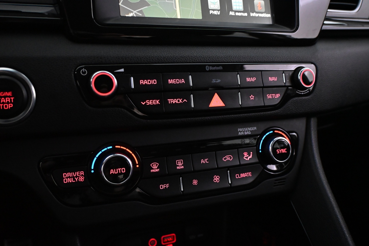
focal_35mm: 31
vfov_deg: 42.6
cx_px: 184
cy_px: 123
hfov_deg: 60.7
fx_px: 315
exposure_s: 1/60
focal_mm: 20.5
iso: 5600
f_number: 3.8
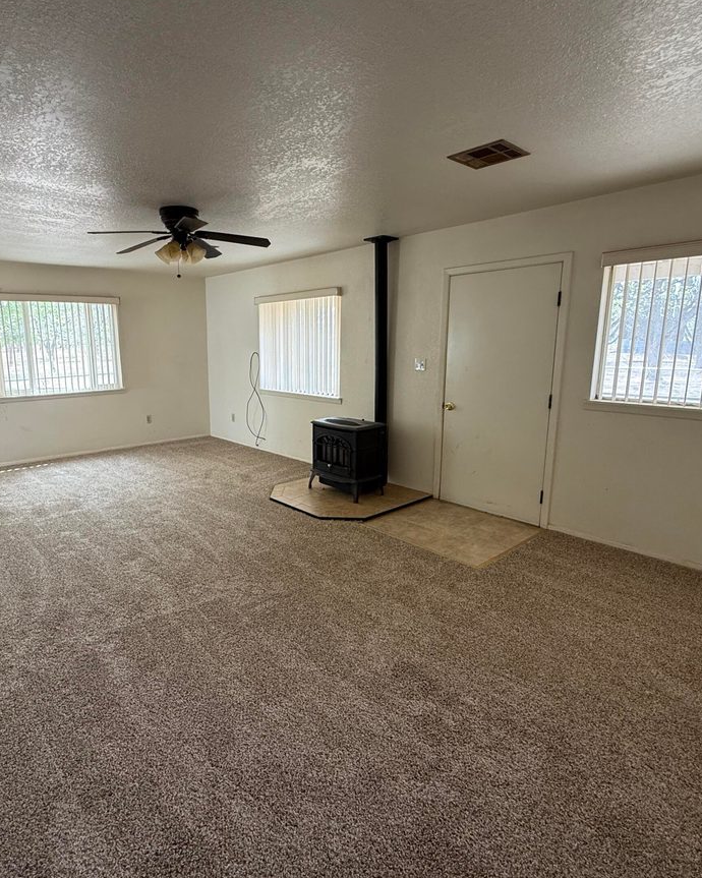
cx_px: 285
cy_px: 432
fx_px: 494
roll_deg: +2.3
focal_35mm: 19
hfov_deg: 70.2
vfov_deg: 83.3
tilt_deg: -9.0
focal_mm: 2.22
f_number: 2.2
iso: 160
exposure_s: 1/99
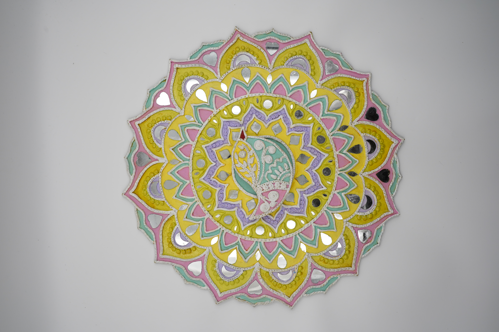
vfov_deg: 43.6
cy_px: 166
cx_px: 250
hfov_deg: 61.9
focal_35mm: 30
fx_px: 416
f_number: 10
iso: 1000
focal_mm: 30
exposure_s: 1/160
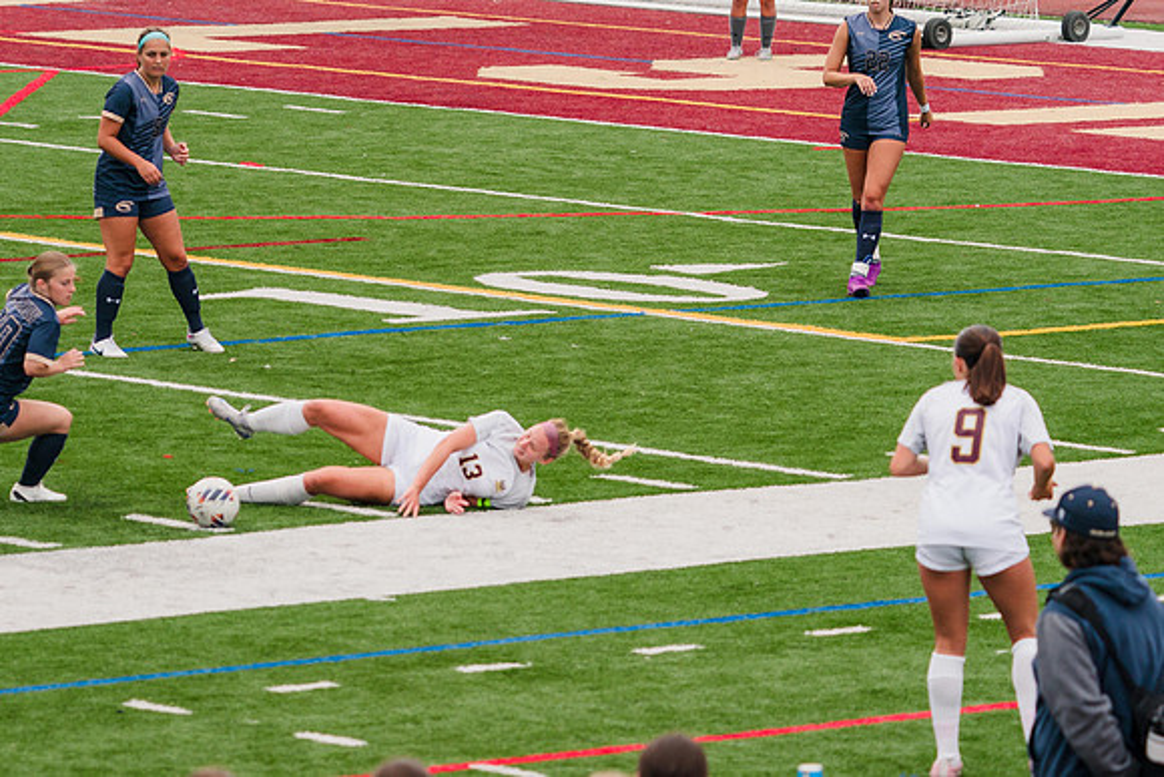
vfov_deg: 5.2
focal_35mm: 263
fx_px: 8518
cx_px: 398
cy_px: 364
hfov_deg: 7.8
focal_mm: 200
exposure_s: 1/1600
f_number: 5.6
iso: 500
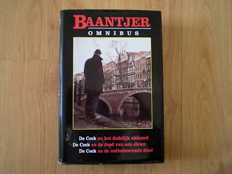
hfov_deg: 49.0
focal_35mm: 38
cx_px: 116
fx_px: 255
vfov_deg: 37.7
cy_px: 87
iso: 1800
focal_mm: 6.3
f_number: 3.1
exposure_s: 1/83.1
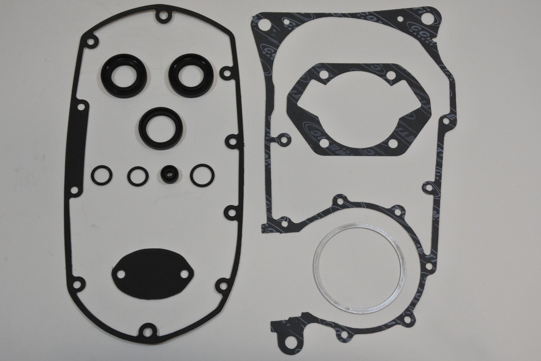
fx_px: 706
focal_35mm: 47
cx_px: 270
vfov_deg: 28.7
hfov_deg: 41.9
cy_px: 180
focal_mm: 17.6
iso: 560
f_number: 4.5
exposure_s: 1/125
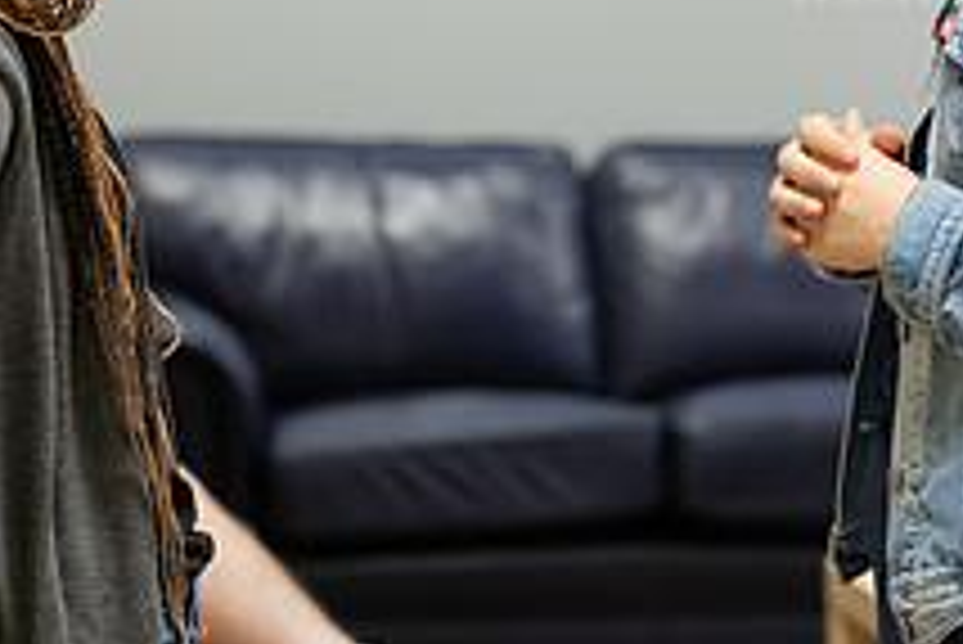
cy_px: 79
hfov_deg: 10.1
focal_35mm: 203
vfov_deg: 6.8
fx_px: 5434
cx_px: 580
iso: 2500
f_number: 3.5
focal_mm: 75
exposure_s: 1/200
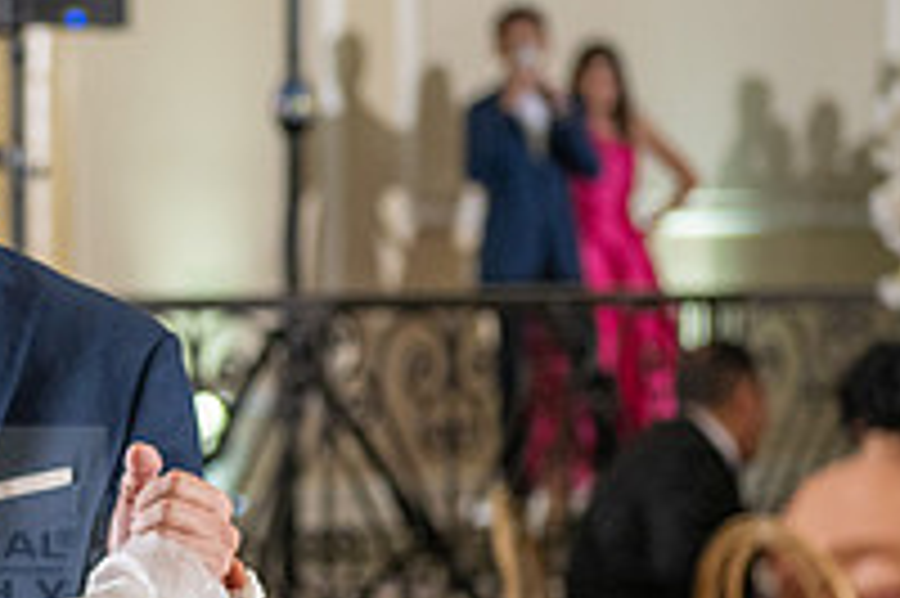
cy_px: 533
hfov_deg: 9.9
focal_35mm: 203
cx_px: -274
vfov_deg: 6.7
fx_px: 5071
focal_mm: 70
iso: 800
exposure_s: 1/160
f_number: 4
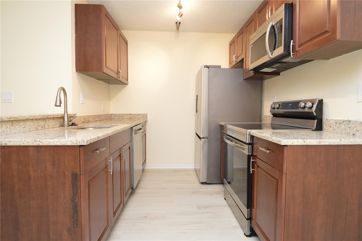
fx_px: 181
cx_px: 181
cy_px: 120
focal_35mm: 18
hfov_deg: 90.1
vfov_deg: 67.3
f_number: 4
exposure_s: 1/60
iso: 640
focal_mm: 12
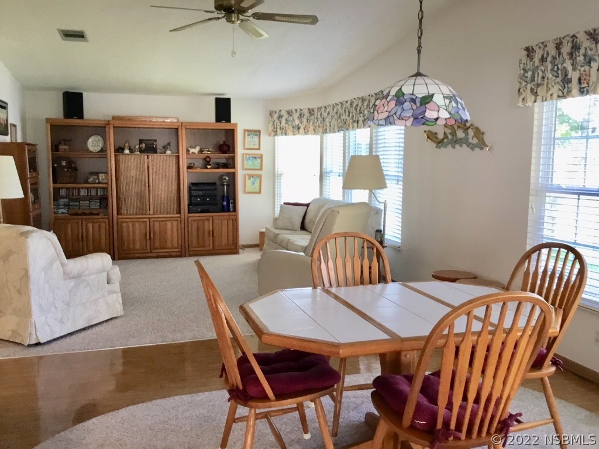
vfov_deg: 45.4
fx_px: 536
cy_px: 224
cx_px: 300
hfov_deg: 58.4
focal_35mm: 31
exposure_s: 1/30
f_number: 2.4
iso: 64
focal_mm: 3.3
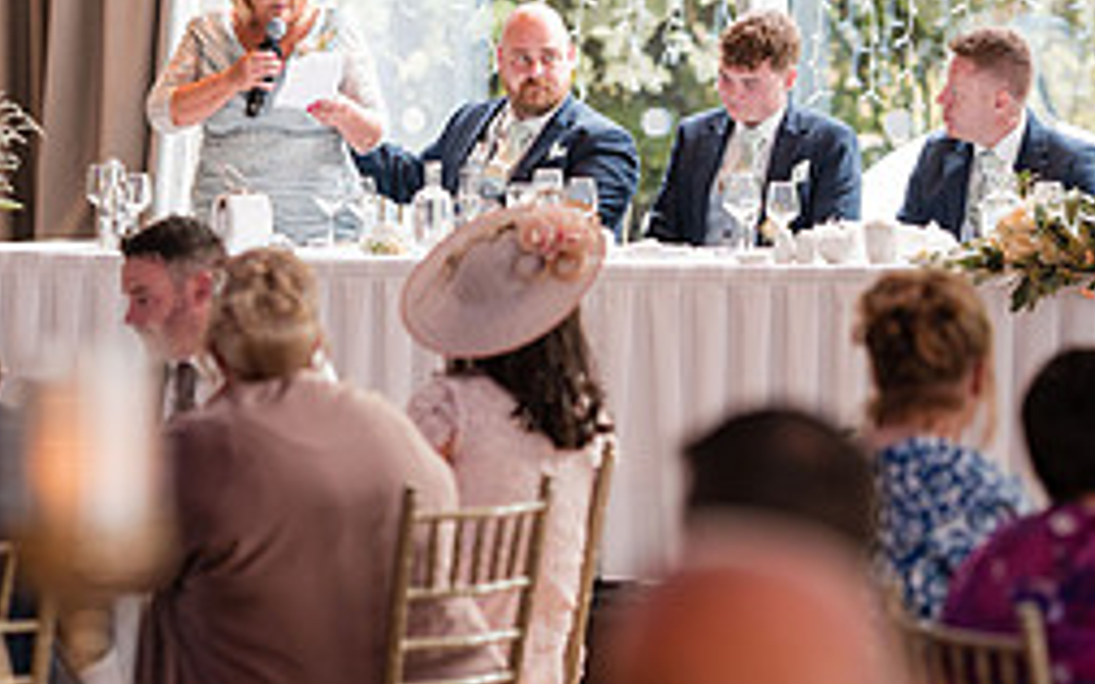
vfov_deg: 6.6
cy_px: -41
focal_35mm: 199
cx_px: 381
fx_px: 5937
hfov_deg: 10.5
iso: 1000
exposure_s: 1/500
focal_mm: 85
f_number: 1.6
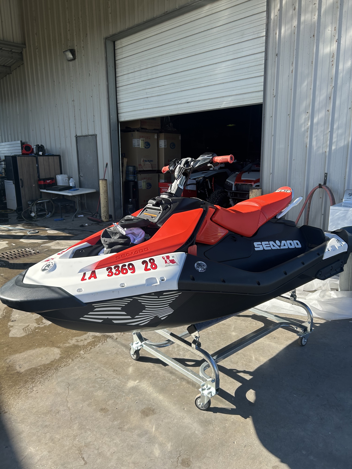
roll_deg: +2.4
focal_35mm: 26
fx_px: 353
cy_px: 234
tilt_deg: -9.8
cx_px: 176
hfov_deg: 53.1
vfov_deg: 67.3
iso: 50
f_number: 1.5
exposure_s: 1/1488
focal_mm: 5.7
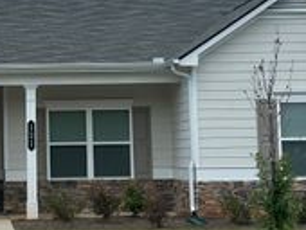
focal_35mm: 141
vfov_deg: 10.5
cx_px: 22
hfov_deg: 13.8
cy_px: 8
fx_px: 1248
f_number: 1.78
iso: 80
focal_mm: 6.86
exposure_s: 1/8197
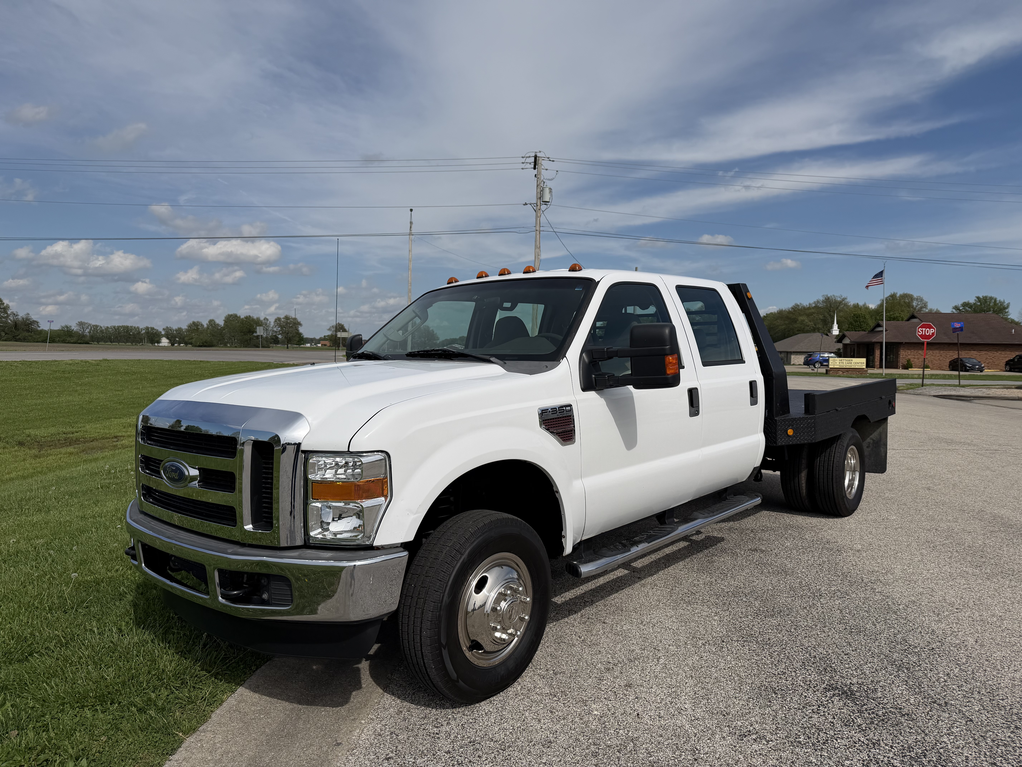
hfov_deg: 71.6
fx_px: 709
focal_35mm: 24
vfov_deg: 56.8
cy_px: 384
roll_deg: +0.0
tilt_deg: -3.2
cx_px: 511
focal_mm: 6.76
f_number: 1.78
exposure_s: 1/11905
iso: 100
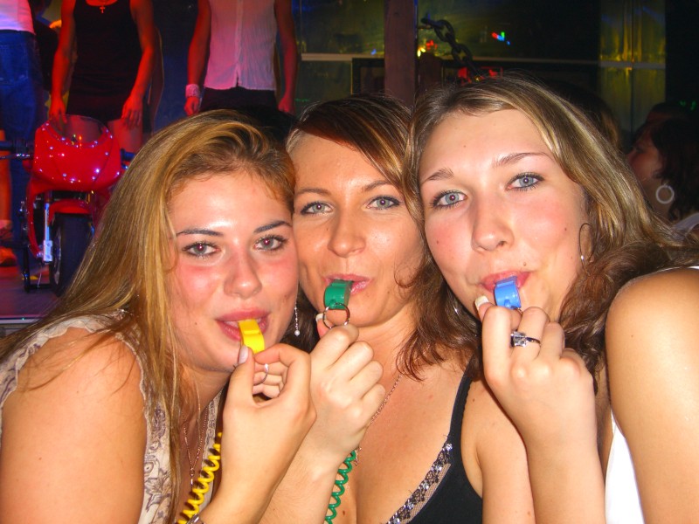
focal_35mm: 46
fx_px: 929
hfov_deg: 41.2
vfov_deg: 31.5
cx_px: 350
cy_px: 262
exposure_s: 1/60
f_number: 3.1
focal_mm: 9.5
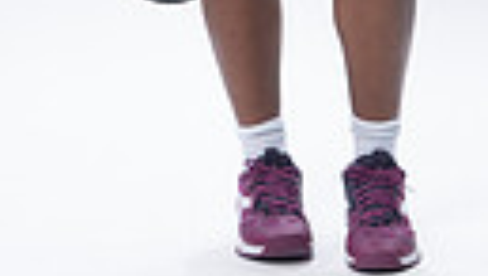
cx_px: 231
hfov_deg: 7.4
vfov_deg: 4.1
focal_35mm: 292
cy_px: -465
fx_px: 3784
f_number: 5.6
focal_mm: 80
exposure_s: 1/250
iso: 200
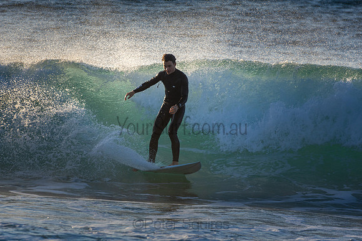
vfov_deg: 1.8
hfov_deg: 2.7
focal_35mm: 750
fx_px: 7543
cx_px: 181
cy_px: 120
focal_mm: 500
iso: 220
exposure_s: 1/640
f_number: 5.6
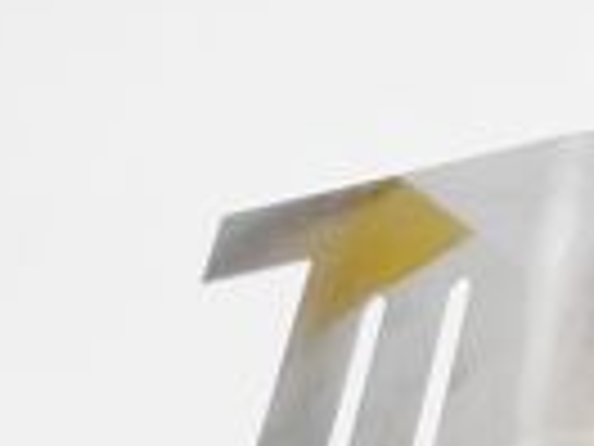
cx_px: 1224
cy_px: 126
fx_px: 2420
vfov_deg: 10.5
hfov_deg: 12.2
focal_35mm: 141
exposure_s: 1/60
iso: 160
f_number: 3.6
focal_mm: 5.4
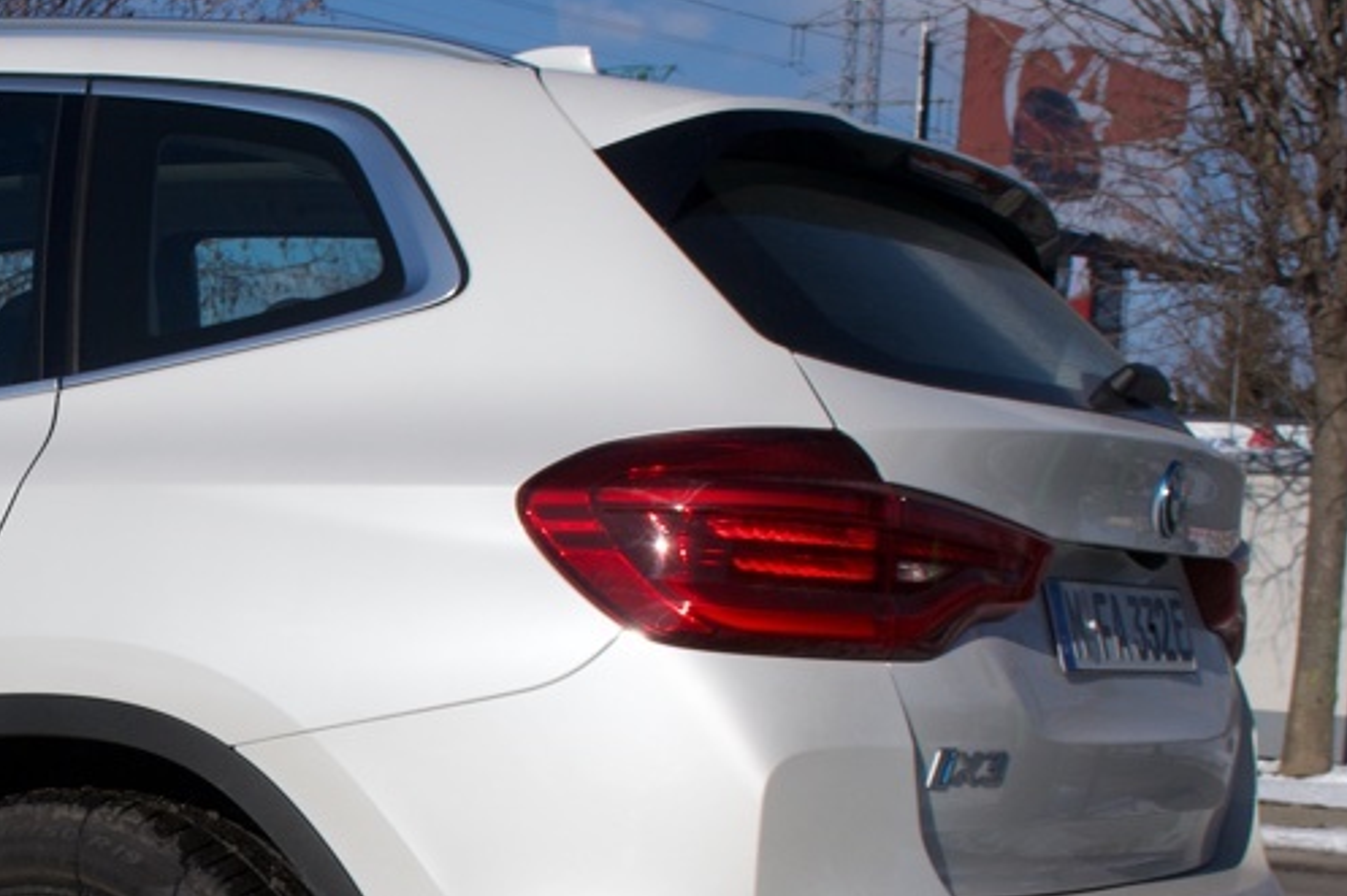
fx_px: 3254
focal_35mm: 87
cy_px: 701
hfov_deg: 22.3
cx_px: -81
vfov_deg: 15.6
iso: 100
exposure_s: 1/400
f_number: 10
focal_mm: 24
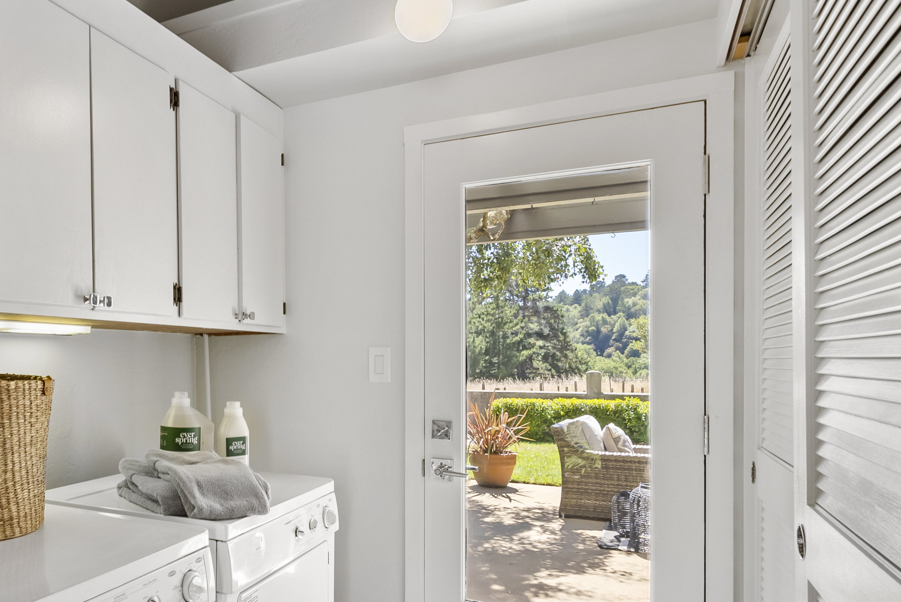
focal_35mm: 27
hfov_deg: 64.1
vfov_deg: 47.7
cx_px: 246
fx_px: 676
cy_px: 359
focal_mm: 16
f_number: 8
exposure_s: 1/13
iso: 250
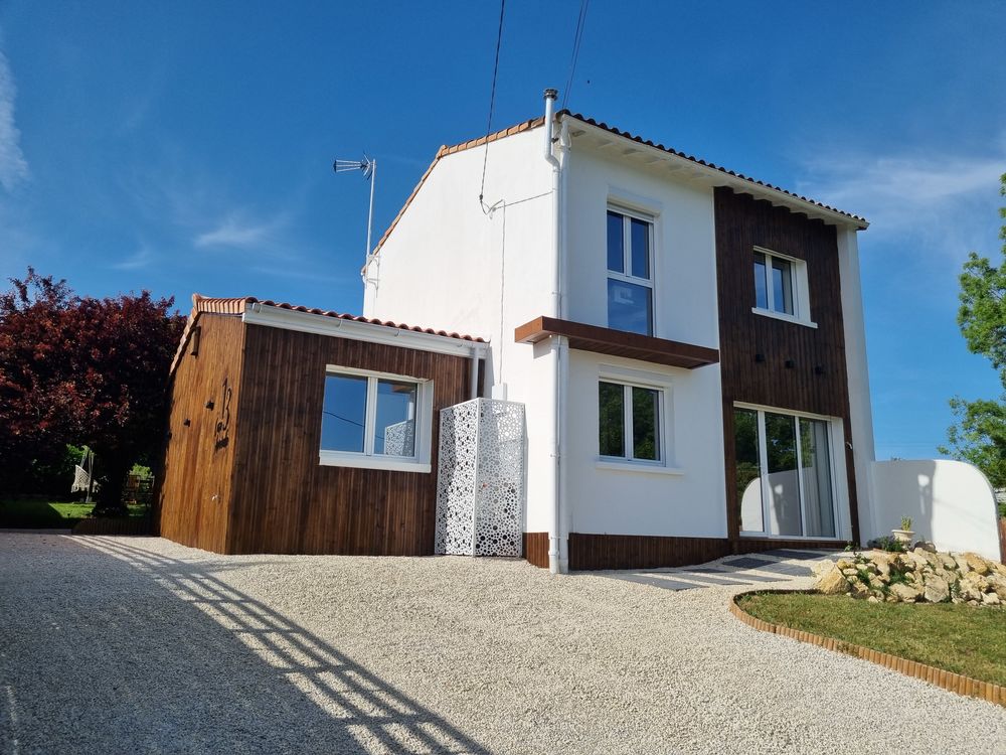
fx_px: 756
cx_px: 503
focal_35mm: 26
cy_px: 378
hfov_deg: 67.3
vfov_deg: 53.1
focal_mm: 5.4
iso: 50
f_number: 1.8
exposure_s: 1/4784
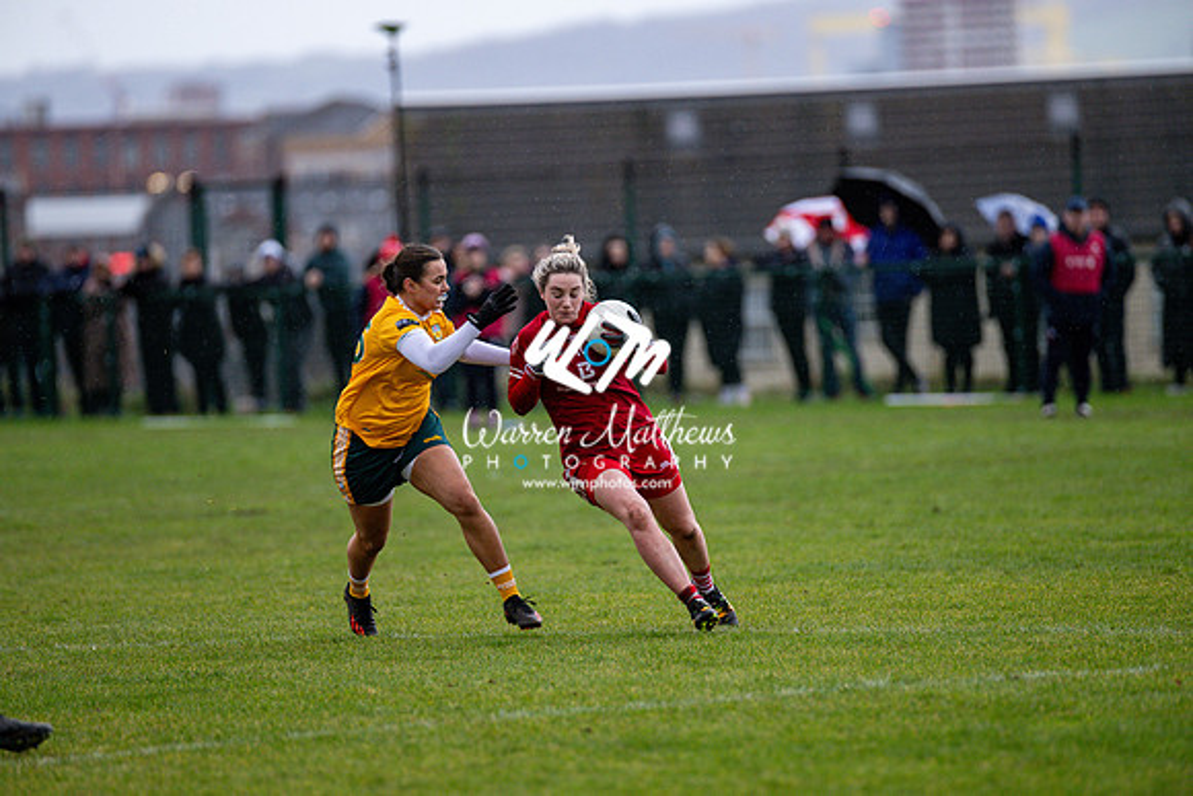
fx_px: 9944
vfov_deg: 4.6
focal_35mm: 300
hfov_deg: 6.9
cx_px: 596
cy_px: 398
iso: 2200
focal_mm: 300
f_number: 2.8
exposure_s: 1/640
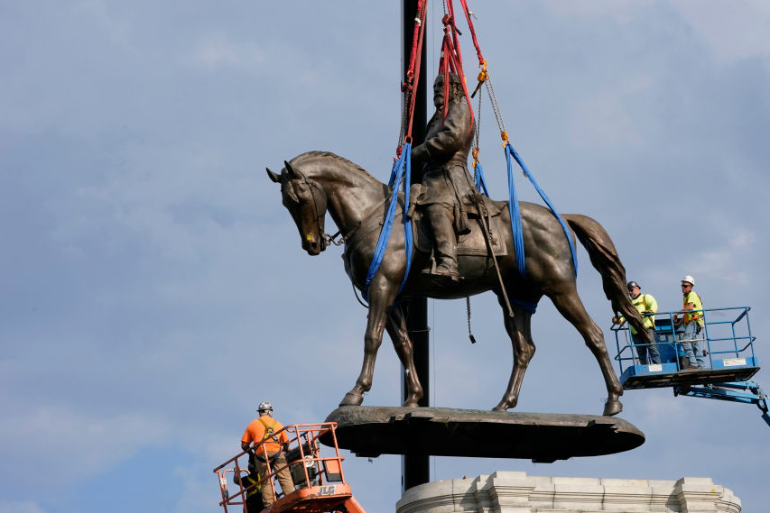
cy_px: 275
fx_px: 2567
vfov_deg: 11.4
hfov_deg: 17.0
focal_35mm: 120
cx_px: 453
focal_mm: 100
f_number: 20
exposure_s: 1/200
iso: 400
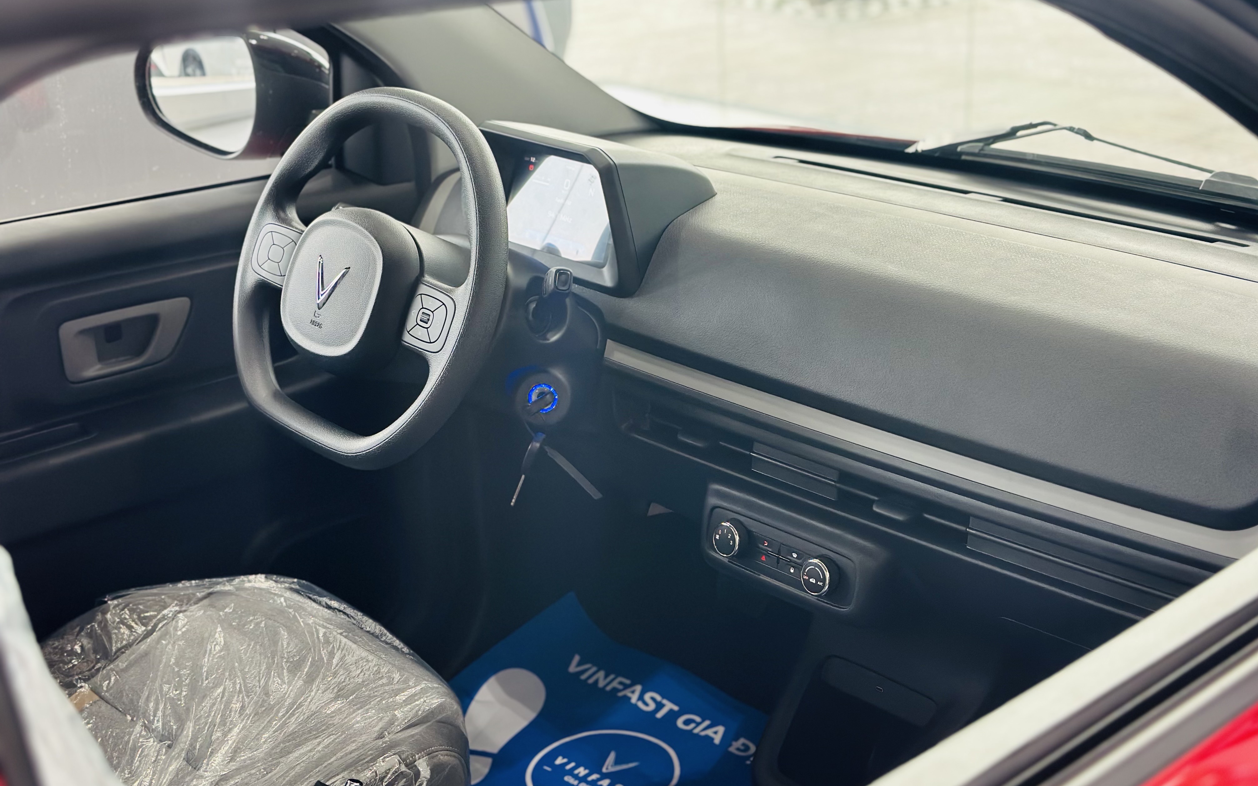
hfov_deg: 39.6
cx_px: 630
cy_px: 406
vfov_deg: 25.3
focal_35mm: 51
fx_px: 1748
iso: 100
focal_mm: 6.86
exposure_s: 1/121
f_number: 1.78
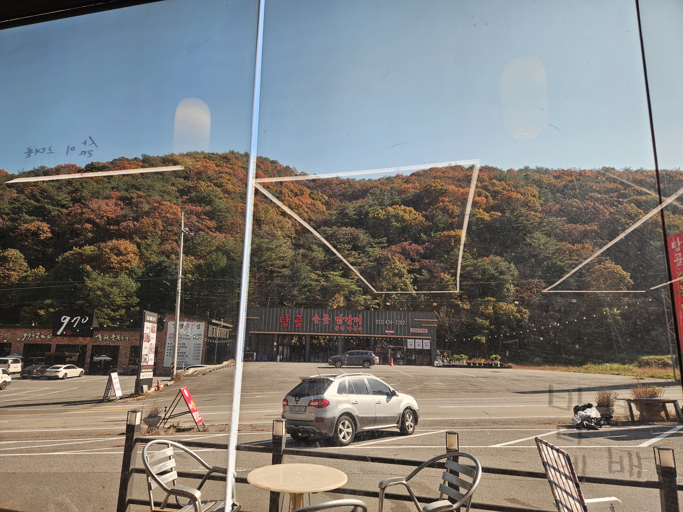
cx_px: 342
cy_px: 256
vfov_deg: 58.9
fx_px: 454
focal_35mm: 23
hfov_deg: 73.9
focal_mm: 5.4
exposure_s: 1/172
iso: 25
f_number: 1.8
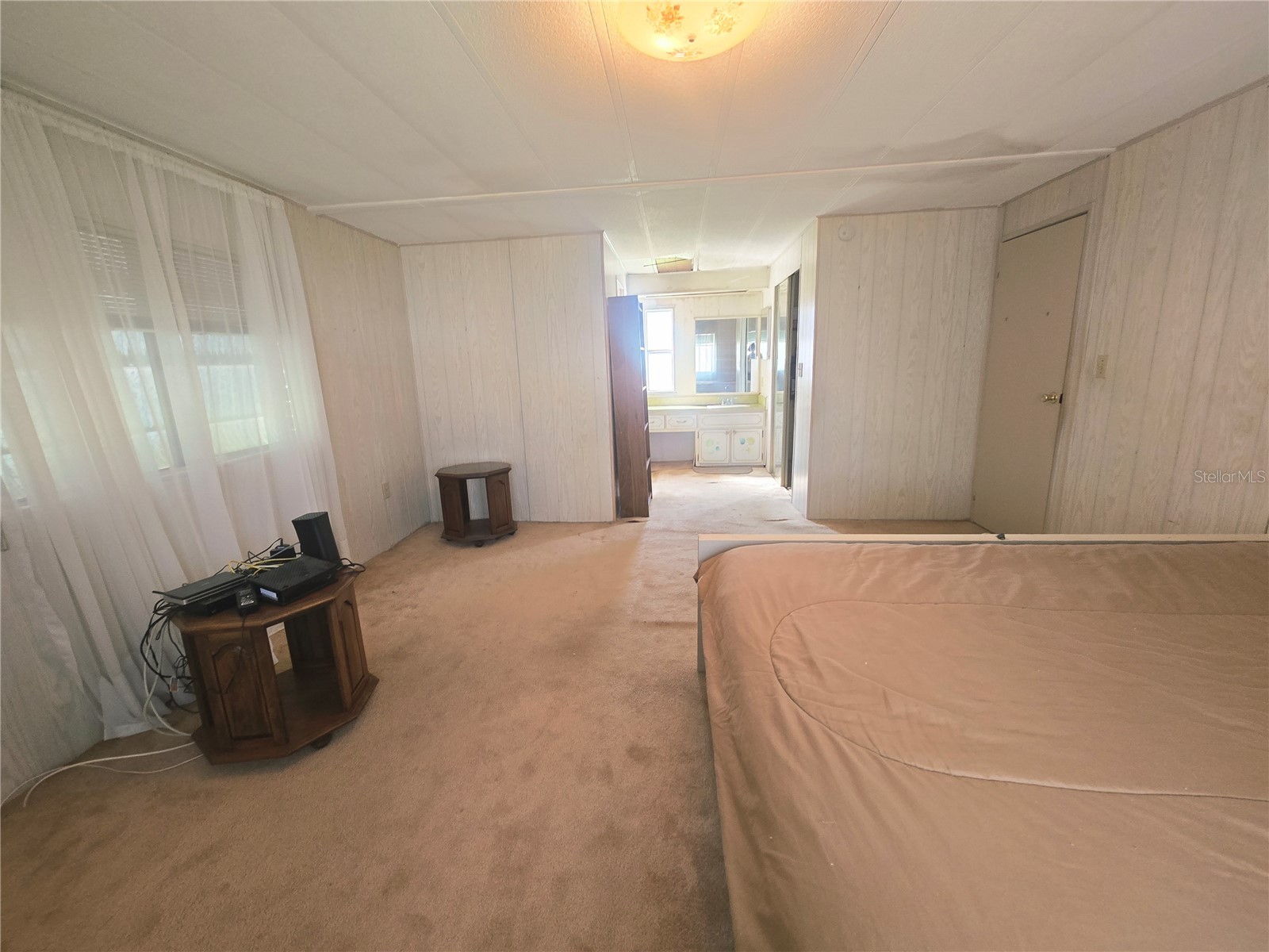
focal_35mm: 13
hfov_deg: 106.2
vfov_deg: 89.9
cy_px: 476
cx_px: 634
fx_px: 477
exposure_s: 1/60
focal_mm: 2.2
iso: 160
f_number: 2.2
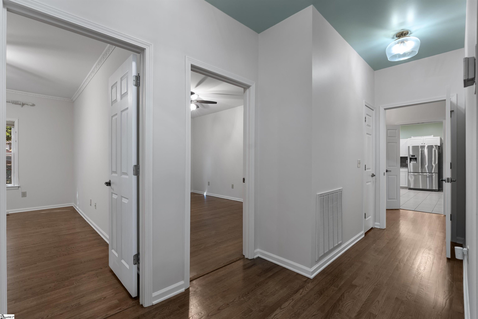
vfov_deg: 73.8
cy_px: 160
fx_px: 213
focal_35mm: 16
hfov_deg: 96.7
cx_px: 239
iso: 250
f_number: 8
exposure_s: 1/1.67
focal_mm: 16
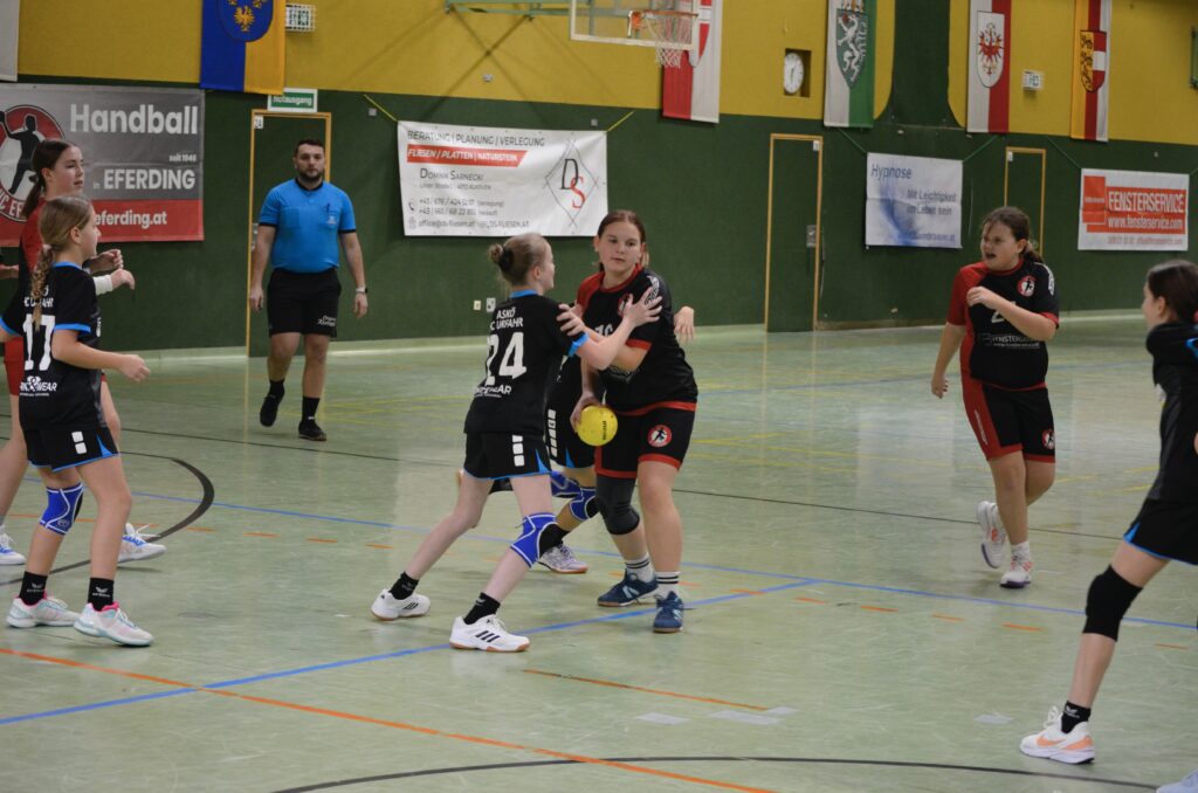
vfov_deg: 16.5
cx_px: 599
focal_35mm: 82
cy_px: 396
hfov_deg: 24.7
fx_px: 2739
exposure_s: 1/250
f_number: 4
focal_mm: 55
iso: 1600
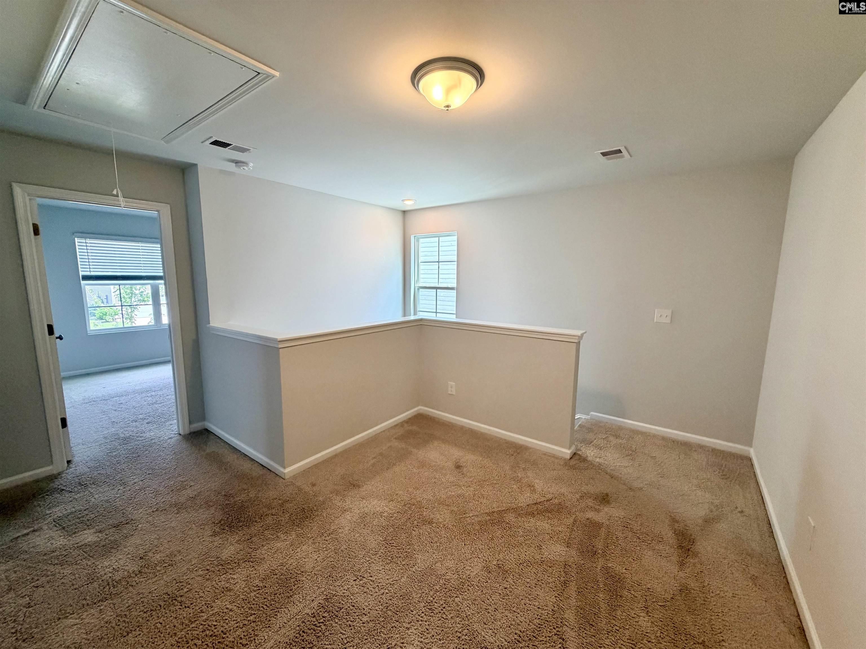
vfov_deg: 85.7
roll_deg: +0.2
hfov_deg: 102.1
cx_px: 433
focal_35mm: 14
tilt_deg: -6.4
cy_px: 324
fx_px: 350
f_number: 2.2
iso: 160
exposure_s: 1/120
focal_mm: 2.22
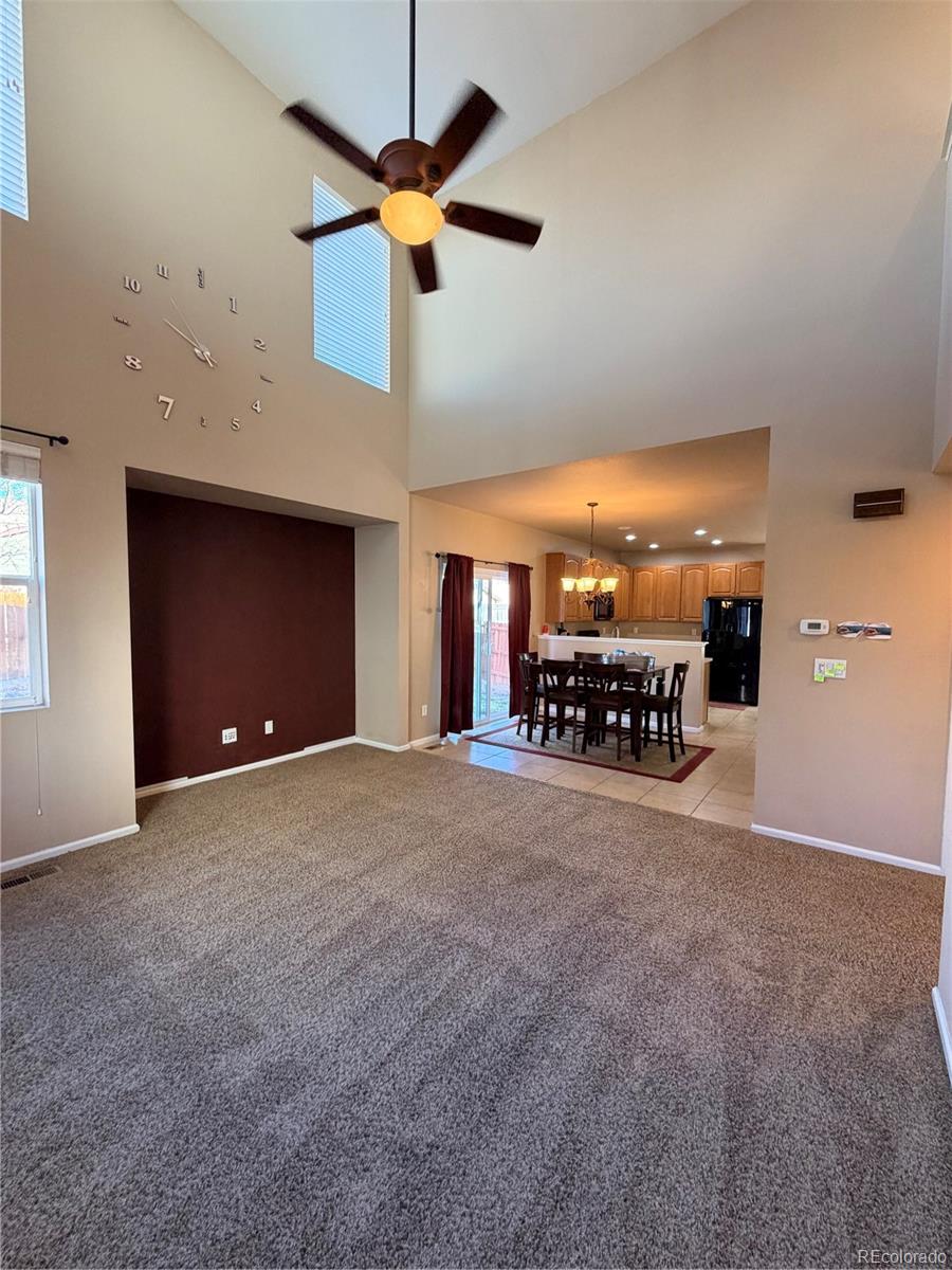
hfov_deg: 85.7
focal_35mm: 14
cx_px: 476
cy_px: 635
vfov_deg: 102.1
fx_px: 513
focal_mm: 2.22
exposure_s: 1/60
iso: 200
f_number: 2.2
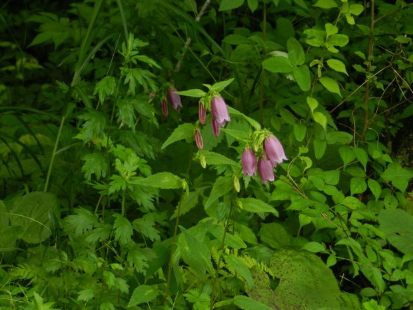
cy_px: 155
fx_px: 2851
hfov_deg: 8.3
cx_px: 206
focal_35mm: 239
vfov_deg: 6.2
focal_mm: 42.4
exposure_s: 1/160
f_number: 5.1
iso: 400
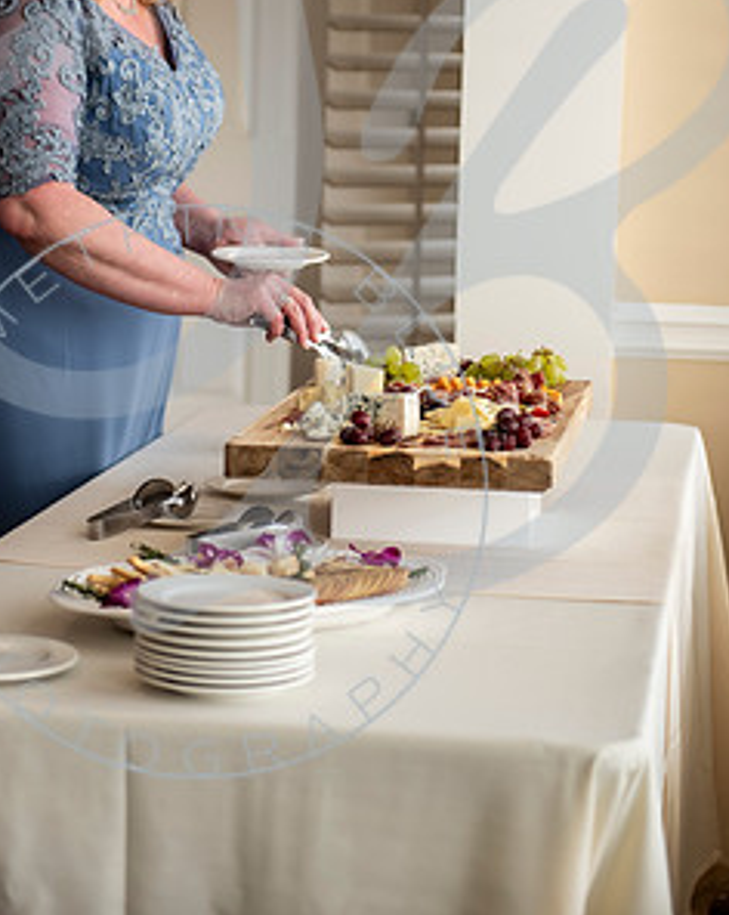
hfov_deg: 15.4
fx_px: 2703
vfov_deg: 19.1
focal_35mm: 100
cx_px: 340
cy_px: 257
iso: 100
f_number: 2.8
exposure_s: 1/160
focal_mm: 70
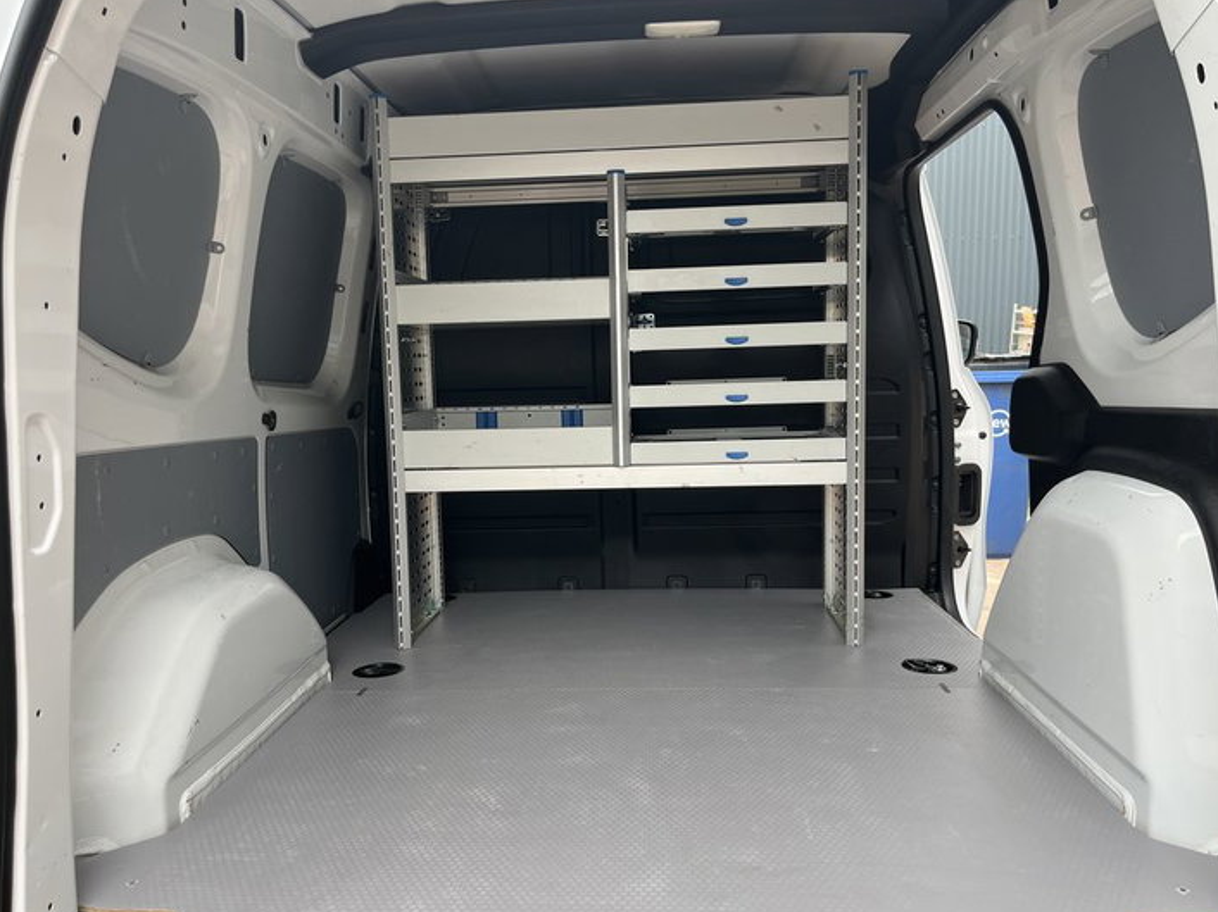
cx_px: 593
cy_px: 474
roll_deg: +0.7
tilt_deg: -8.0
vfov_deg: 49.7
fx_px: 985
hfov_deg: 63.5
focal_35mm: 28
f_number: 1.6
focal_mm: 5.1
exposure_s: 1/373
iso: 50
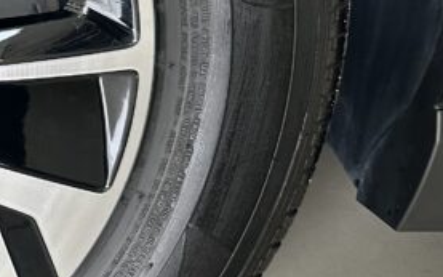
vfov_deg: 13.7
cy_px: 13
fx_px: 1135
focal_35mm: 94
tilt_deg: -22.4
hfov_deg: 19.2
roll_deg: -0.8
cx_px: -232
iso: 250
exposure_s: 1/115
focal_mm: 6.86
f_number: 1.78
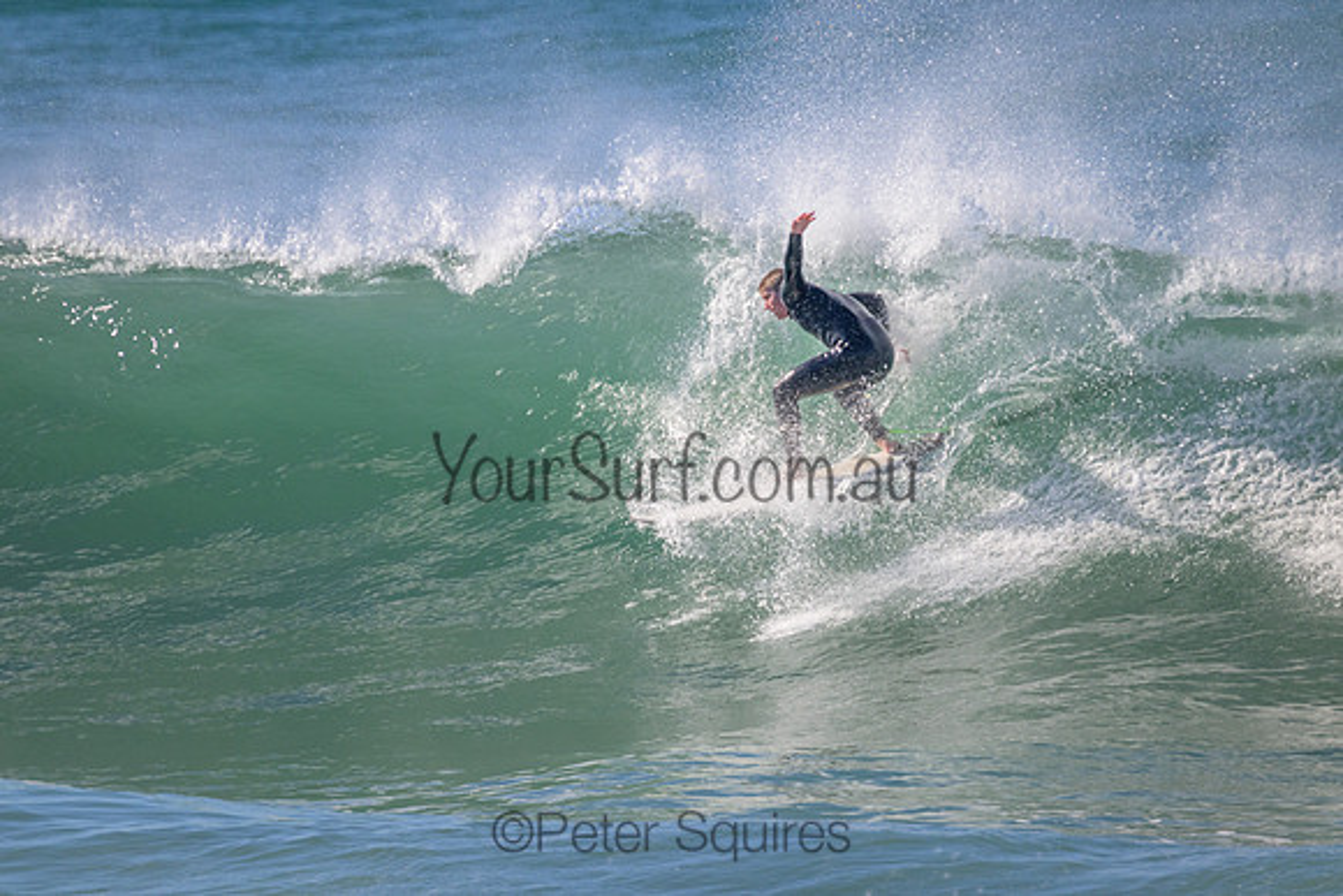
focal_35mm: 800
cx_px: 672
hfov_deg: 2.6
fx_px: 29850
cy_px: 448
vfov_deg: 1.7
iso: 1250
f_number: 11
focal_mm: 800
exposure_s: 1/2000
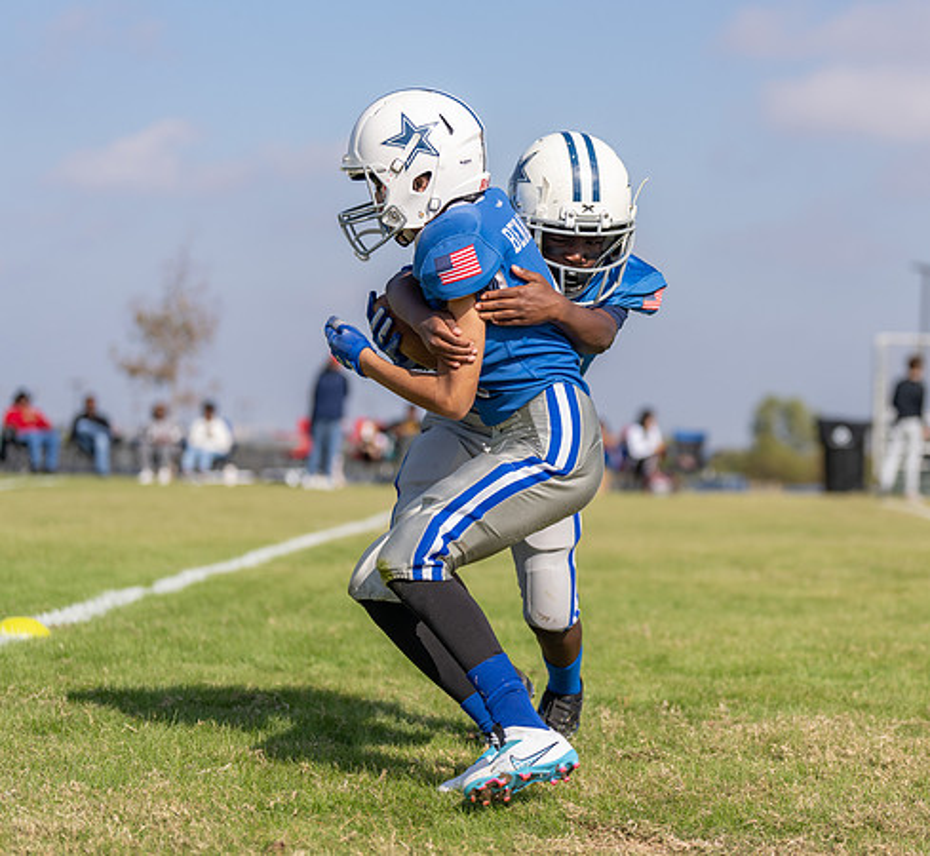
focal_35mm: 111
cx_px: 656
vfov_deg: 15.0
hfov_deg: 16.3
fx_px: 3244
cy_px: 418
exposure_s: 1/2000
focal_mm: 89
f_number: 2.8
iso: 100
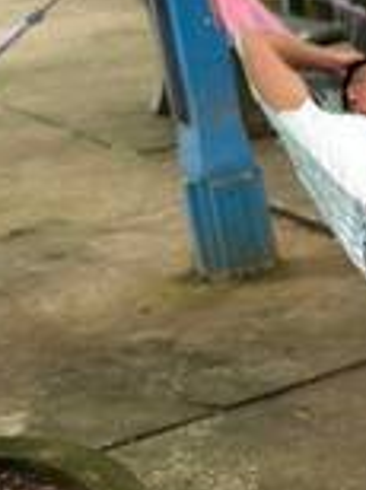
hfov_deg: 14.0
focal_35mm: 100
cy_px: 522
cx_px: 519
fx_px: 1414
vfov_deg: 19.0
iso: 80
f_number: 1.78
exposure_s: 1/121
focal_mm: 6.76
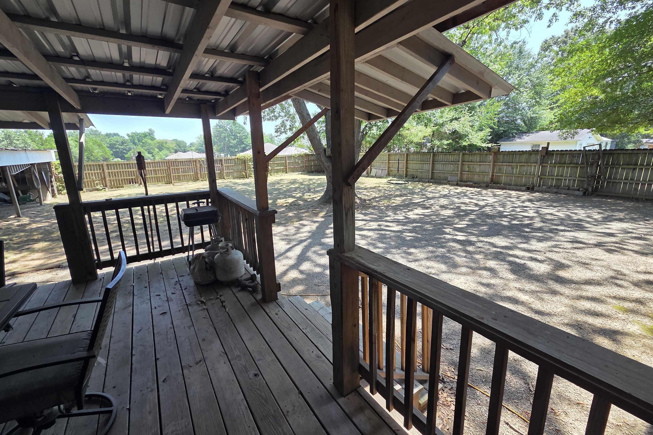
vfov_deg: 81.2
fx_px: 254
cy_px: 210
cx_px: 333
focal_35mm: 14
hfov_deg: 104.2
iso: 50
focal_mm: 2.2
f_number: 2.2
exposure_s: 1/310
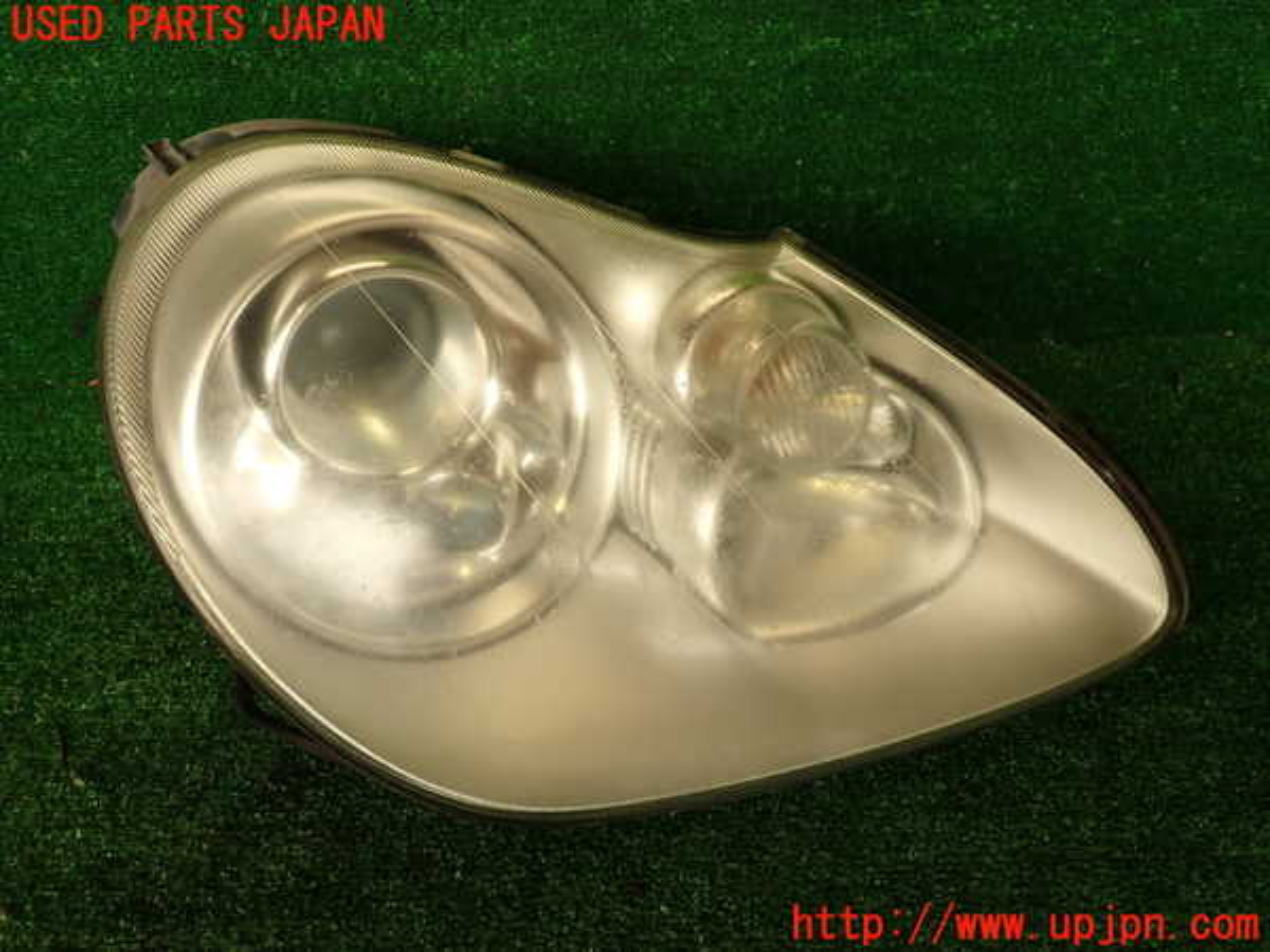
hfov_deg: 69.4
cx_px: 635
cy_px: 476
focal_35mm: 25
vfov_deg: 54.9
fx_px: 917
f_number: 2.8
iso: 100
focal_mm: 4.5
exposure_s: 1/125
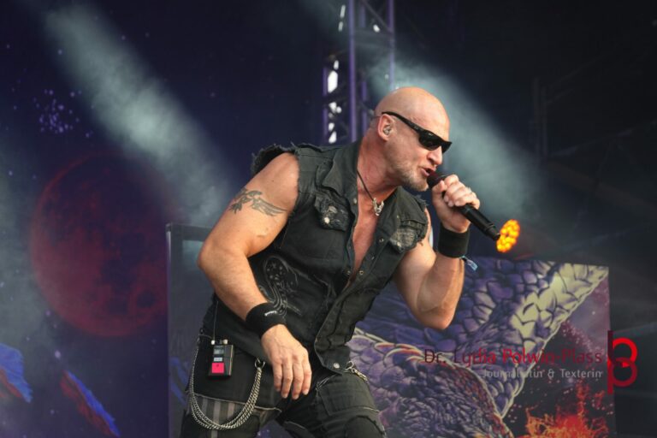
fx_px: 3312
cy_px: 219
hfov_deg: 11.3
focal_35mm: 182
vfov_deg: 7.6
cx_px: 328
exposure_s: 1/200
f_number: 5.6
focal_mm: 121
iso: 800
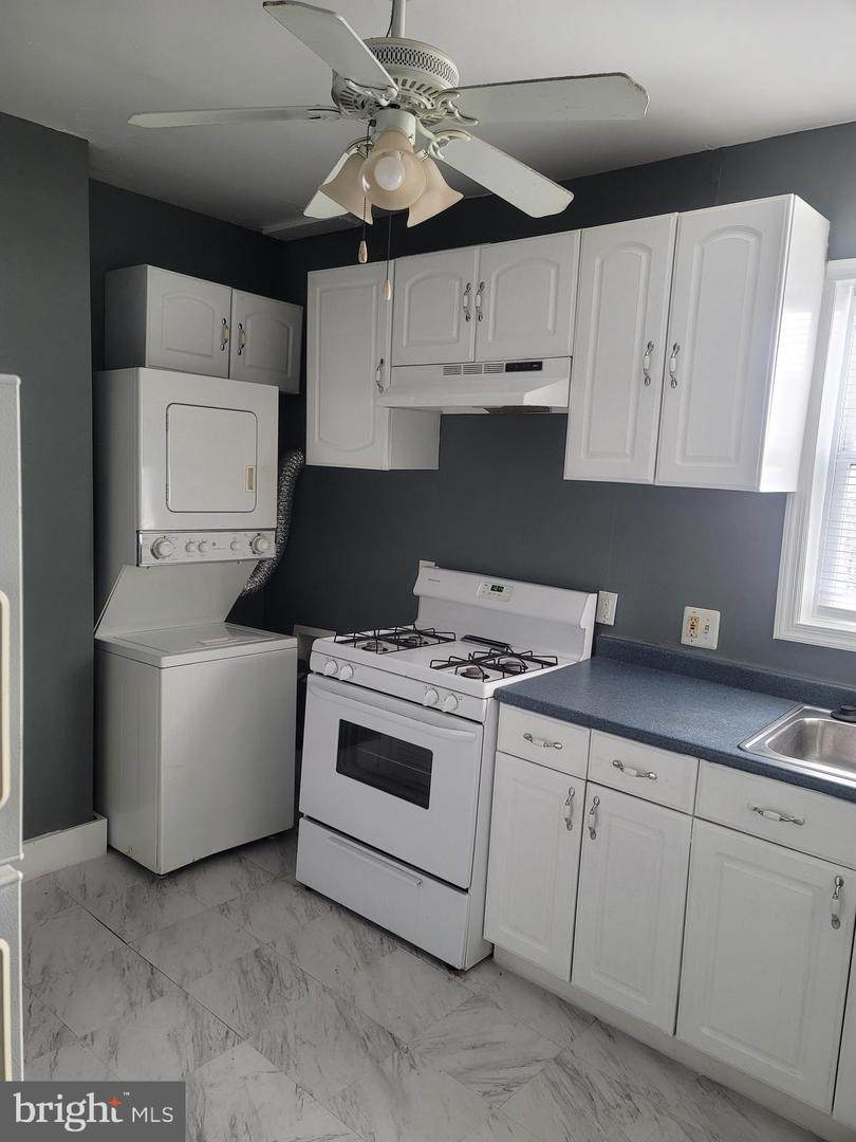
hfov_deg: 54.9
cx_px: 428
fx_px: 824
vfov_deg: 69.4
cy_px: 571
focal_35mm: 25
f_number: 1.8
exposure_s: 1/60
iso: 250
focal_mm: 7
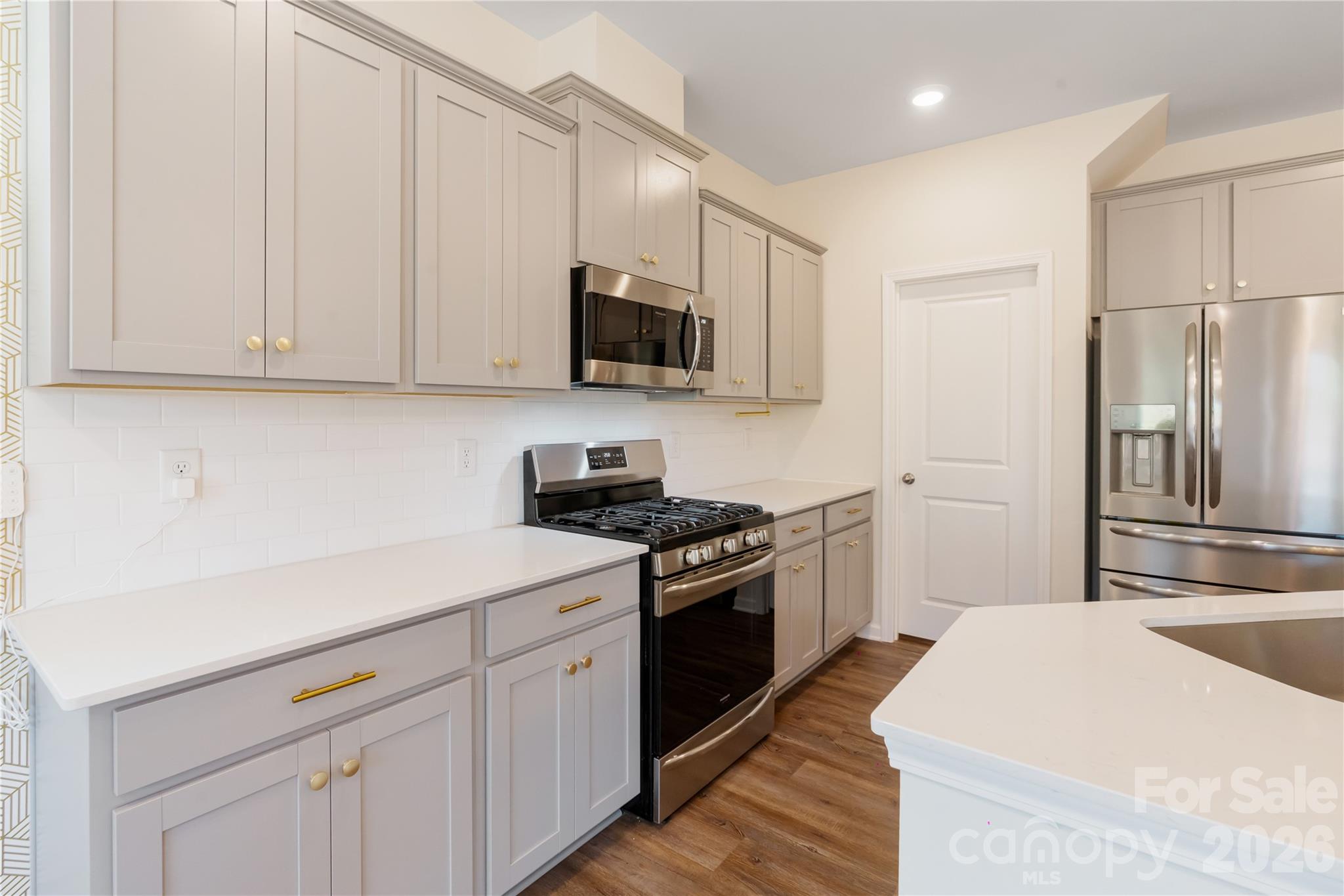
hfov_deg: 96.7
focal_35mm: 16
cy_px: 448
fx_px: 597
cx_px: 672
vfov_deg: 73.7
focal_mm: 16
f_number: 10
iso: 3200
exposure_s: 1/15
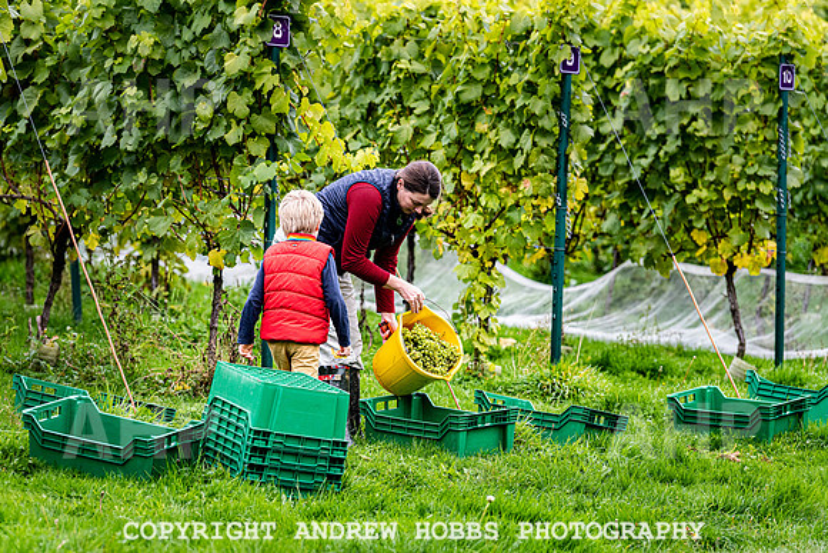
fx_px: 4396
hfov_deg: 10.8
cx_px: 389
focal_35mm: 191
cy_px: 294
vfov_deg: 7.2
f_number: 4
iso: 500
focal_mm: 180
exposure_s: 1/500
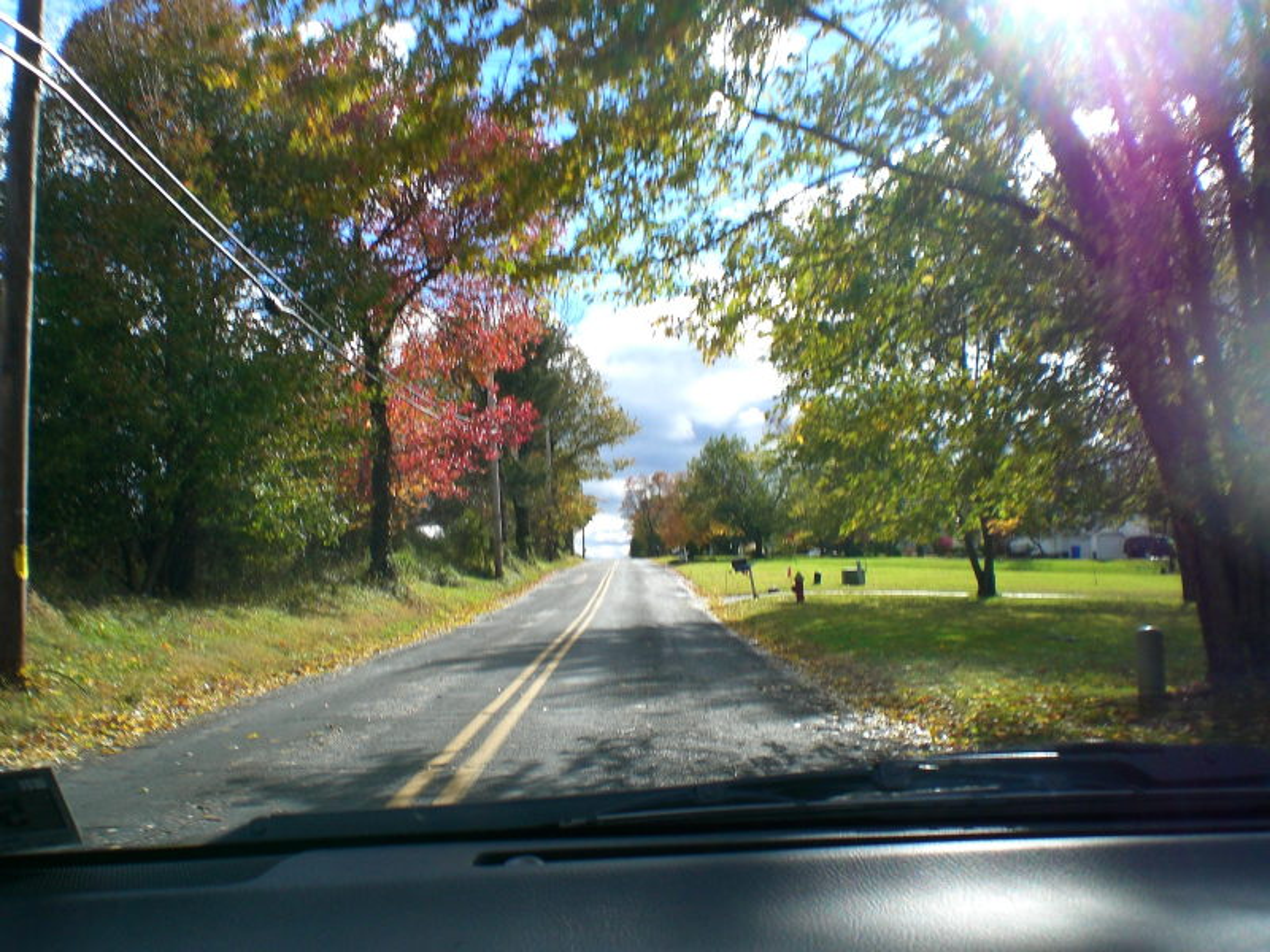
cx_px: 635
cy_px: 476
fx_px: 1394
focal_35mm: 38
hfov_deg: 49.0
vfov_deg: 37.7
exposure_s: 1/250
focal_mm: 6.3
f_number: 4.4
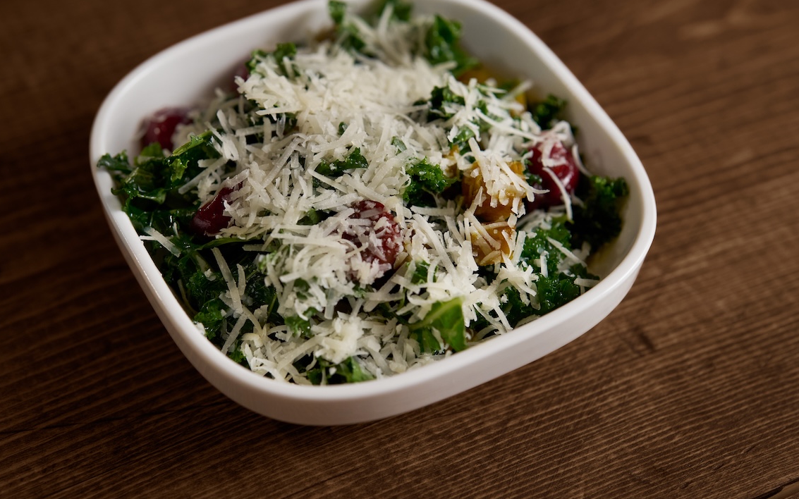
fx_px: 1568
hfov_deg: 28.6
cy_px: 213
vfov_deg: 18.1
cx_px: 373
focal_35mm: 72
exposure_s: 1/200
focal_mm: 50
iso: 640
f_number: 2.8
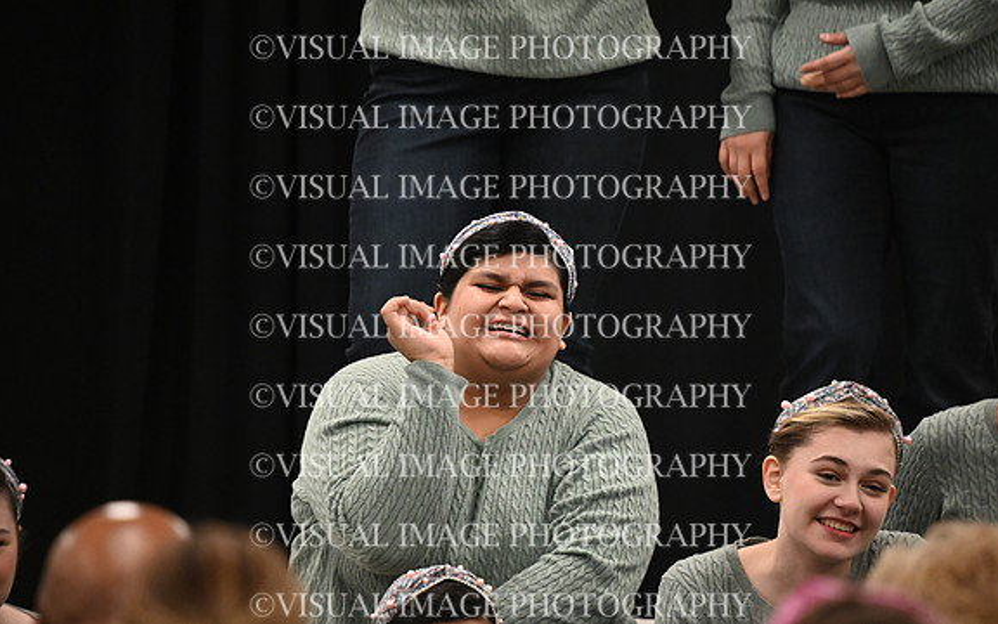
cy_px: 291
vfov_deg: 2.6
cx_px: 501
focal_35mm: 513
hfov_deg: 4.1
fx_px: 13953
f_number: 6.3
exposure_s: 1/200
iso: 8000
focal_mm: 500
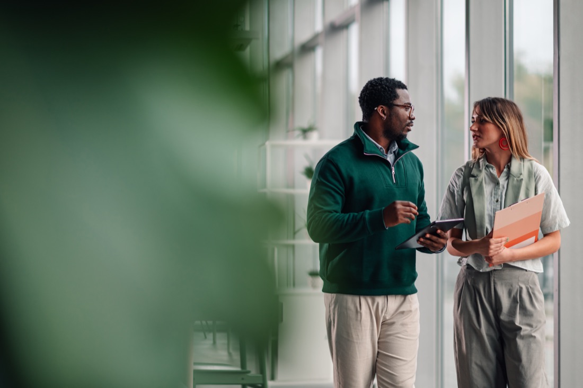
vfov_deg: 16.1
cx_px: 292
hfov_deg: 23.9
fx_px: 1376
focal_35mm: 85
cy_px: 194
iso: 160
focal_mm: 85
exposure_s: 1/200
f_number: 1.4
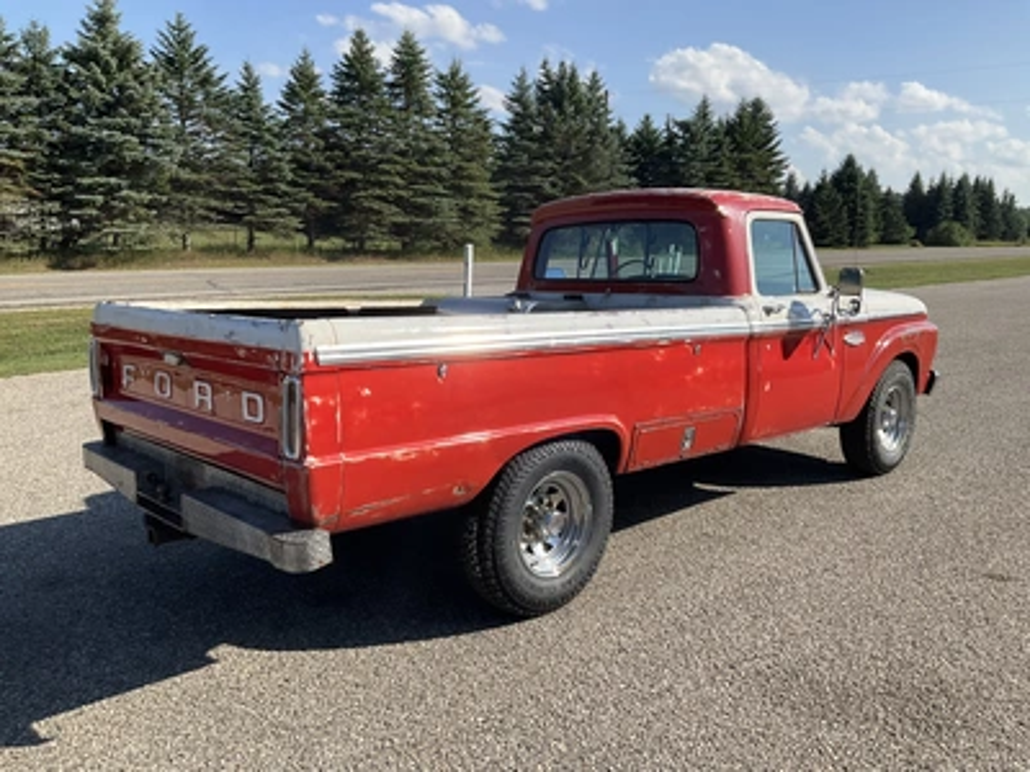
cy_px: 386
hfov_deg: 61.7
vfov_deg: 48.2
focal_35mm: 29
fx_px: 863
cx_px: 515
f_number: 1.8
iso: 25
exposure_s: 1/1577
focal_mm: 3
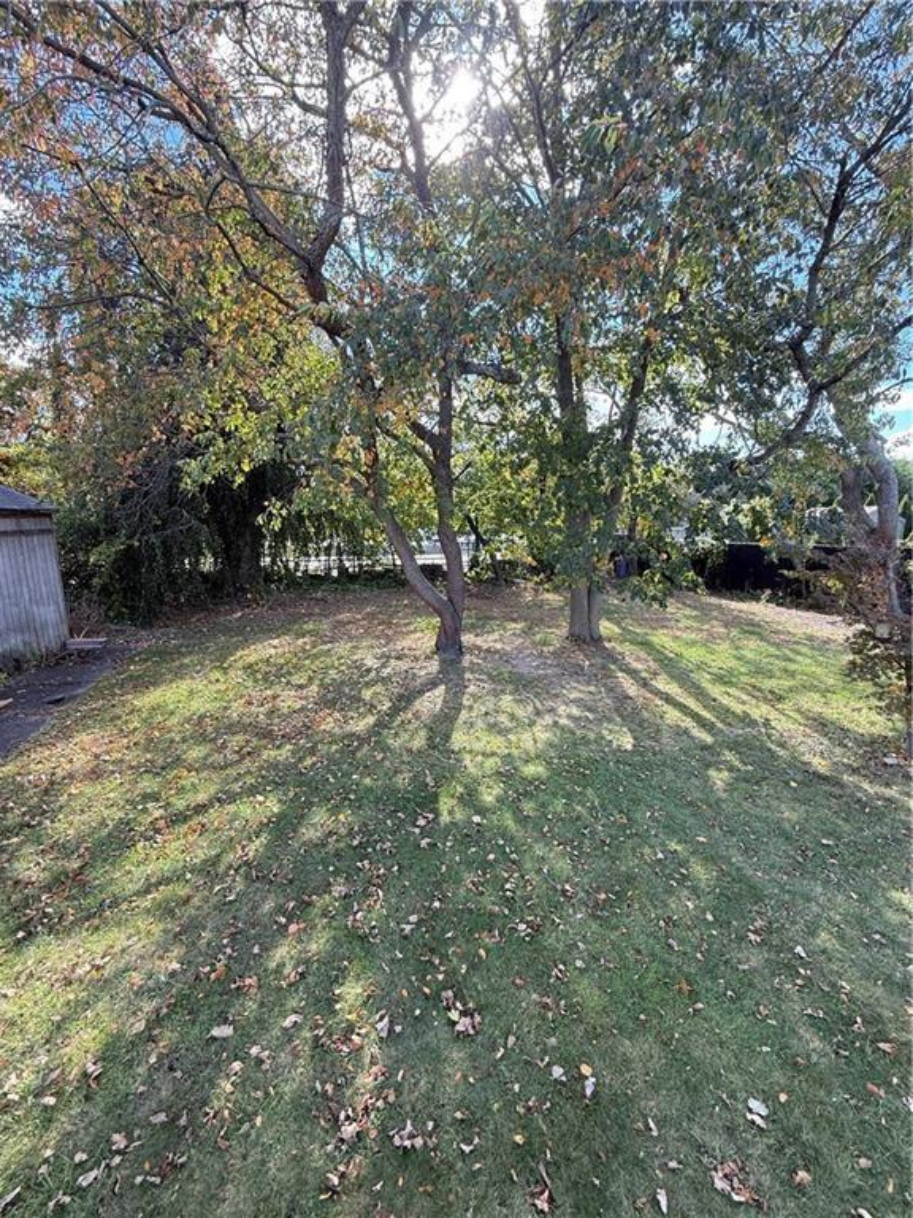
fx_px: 492
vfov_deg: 102.1
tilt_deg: -9.6
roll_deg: +0.0
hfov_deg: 85.7
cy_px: 609
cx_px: 456
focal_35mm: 14
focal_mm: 2.22
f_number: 2.2
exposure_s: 1/153
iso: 64
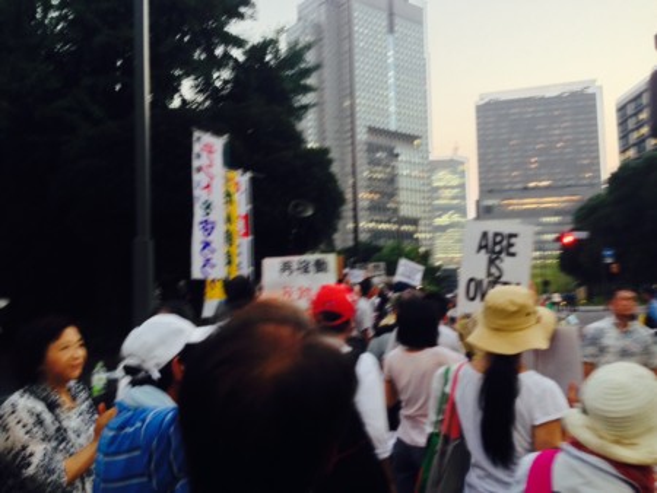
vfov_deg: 43.0
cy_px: 246
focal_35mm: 33
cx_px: 328
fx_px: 627
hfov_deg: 55.3
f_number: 2.4
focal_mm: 4.12
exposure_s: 1/20
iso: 125
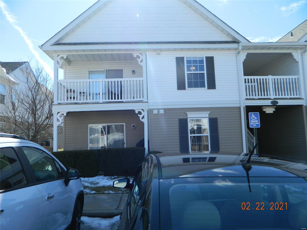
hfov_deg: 69.4
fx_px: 222
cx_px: 154
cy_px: 115
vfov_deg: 54.9
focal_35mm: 25
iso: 80
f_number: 3.1
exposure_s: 1/640
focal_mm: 4.5
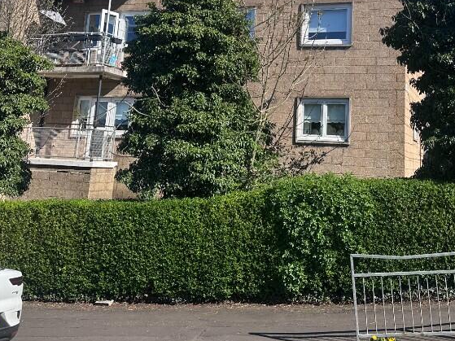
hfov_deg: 42.4
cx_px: 304
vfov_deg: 31.7
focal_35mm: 44
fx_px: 578
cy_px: 54
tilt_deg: +11.5
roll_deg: -3.3
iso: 80
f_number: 1.78
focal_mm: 6.86
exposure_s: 1/2525
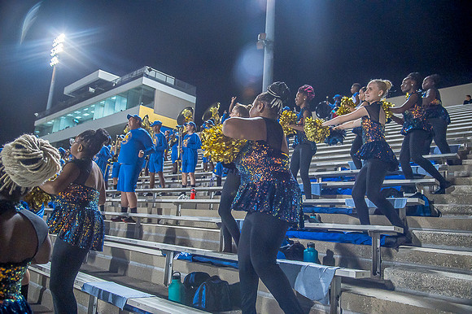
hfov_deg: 67.4
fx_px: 354
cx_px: 236
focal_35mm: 27
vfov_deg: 47.9
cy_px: 157
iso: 2000
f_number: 4
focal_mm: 27
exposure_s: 1/200
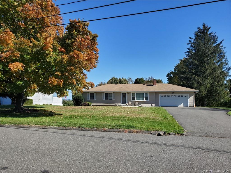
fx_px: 174
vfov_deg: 53.1
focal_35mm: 26
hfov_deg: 67.3
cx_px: 116
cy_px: 86
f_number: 2.4
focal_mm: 4.3
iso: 50
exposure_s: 1/1244
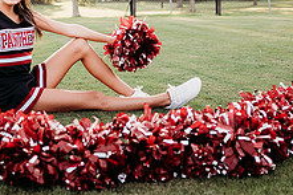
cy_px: -43
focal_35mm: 63
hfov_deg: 31.5
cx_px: 85
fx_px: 512
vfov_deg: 20.1
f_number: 2
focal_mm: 24
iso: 125
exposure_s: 1/500
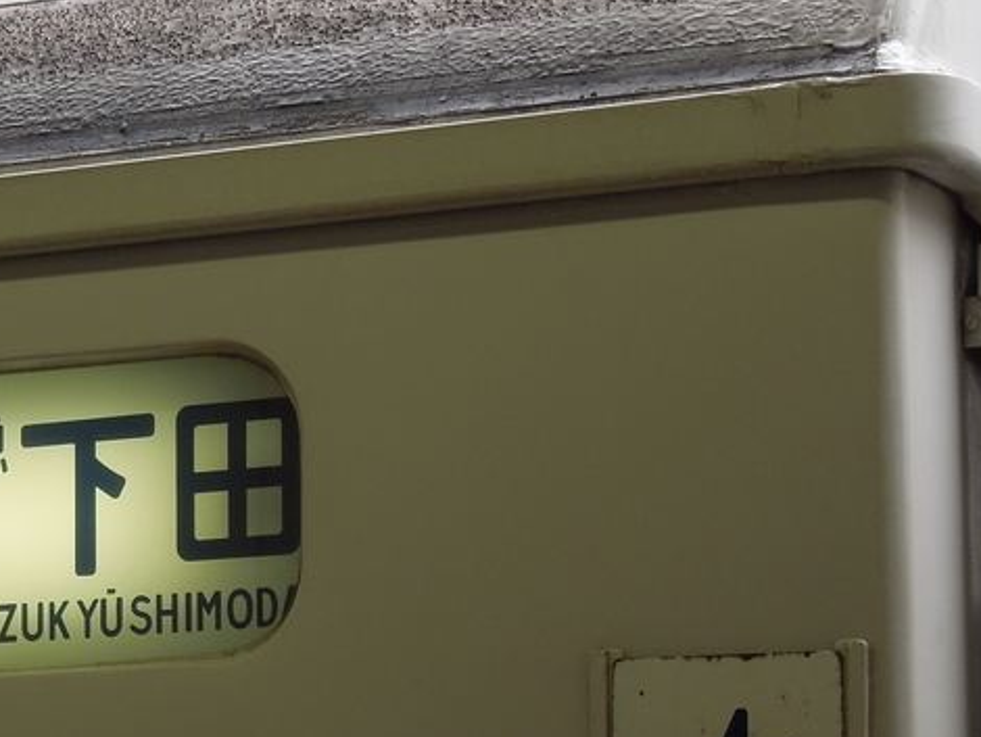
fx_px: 4990
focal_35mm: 176
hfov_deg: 11.1
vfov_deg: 8.4
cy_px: 566
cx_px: -83
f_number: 4.4
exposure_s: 1/60
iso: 100
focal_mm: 12.5
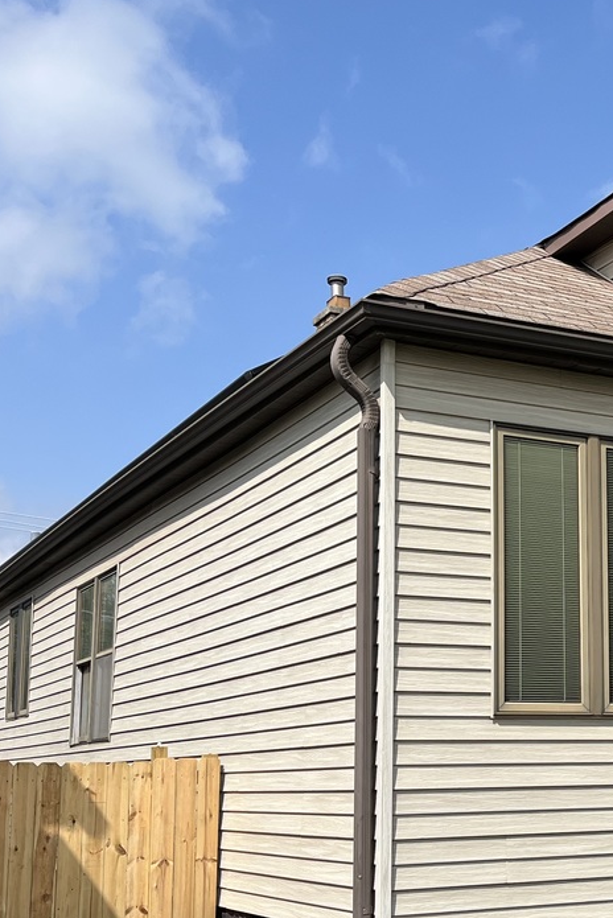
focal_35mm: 56
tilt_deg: +7.3
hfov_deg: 23.0
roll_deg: +0.9
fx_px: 1429
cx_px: 651
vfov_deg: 35.4
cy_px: 583
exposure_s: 1/5076
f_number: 1.6
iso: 50
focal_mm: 5.1
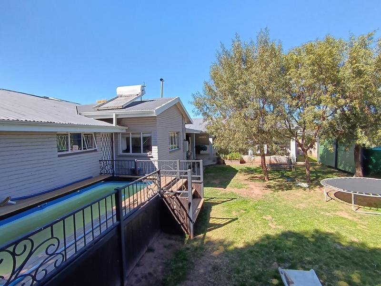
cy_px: 143
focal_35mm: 17
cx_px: 190
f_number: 2.2
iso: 100
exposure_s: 1/377
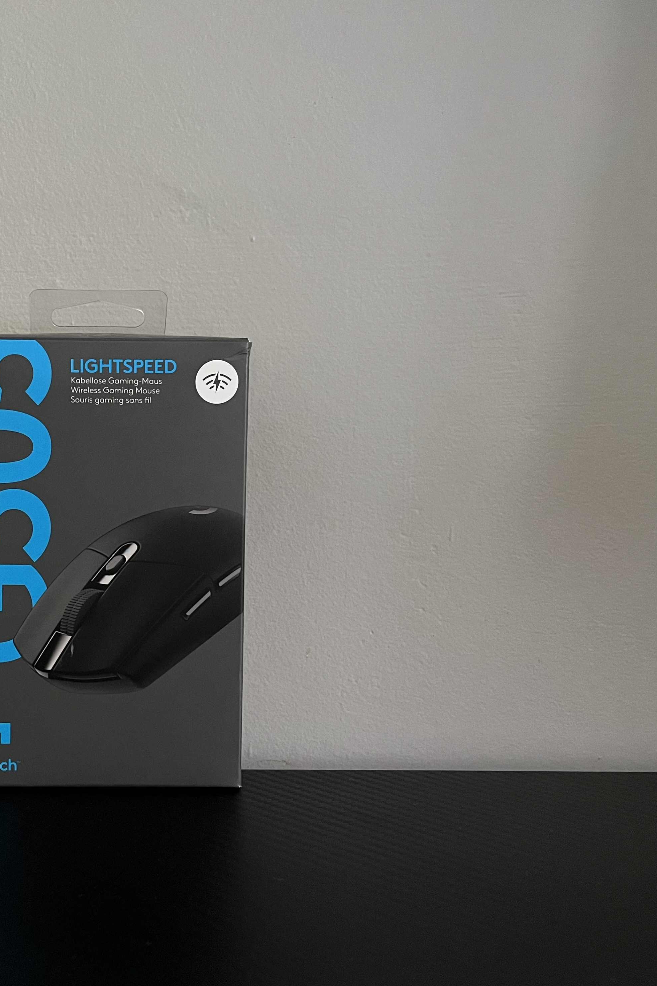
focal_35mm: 37
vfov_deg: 51.9
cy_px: 500
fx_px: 1013
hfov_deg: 34.3
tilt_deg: -5.7
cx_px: 88
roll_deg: +0.5
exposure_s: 1/30
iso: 640
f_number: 1.6
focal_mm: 5.1
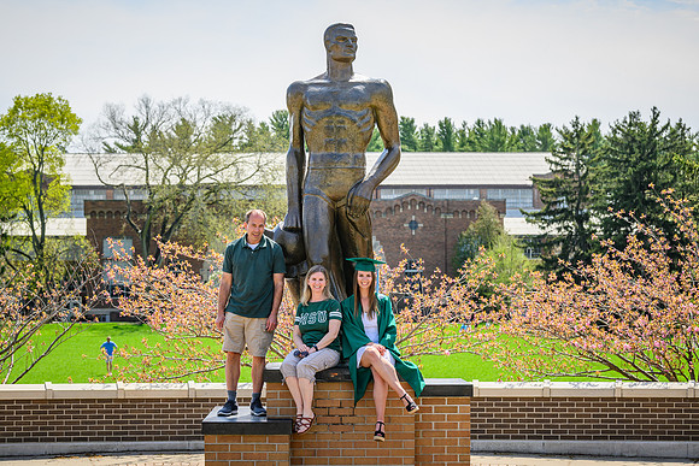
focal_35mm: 83
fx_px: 1615
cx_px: 353
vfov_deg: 16.4
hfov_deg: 24.4
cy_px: 233
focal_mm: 82
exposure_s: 1/1250
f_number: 5.6
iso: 400
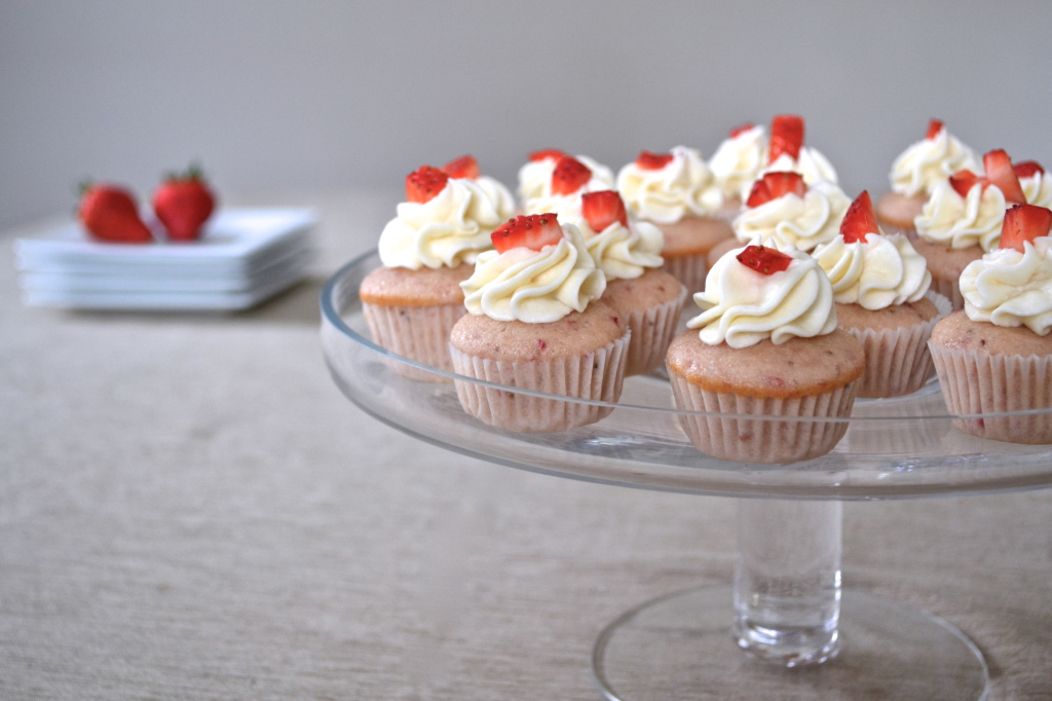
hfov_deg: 37.9
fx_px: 1534
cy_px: 350
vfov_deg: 25.7
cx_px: 526
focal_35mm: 52
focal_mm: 35
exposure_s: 1/15
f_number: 5
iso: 500
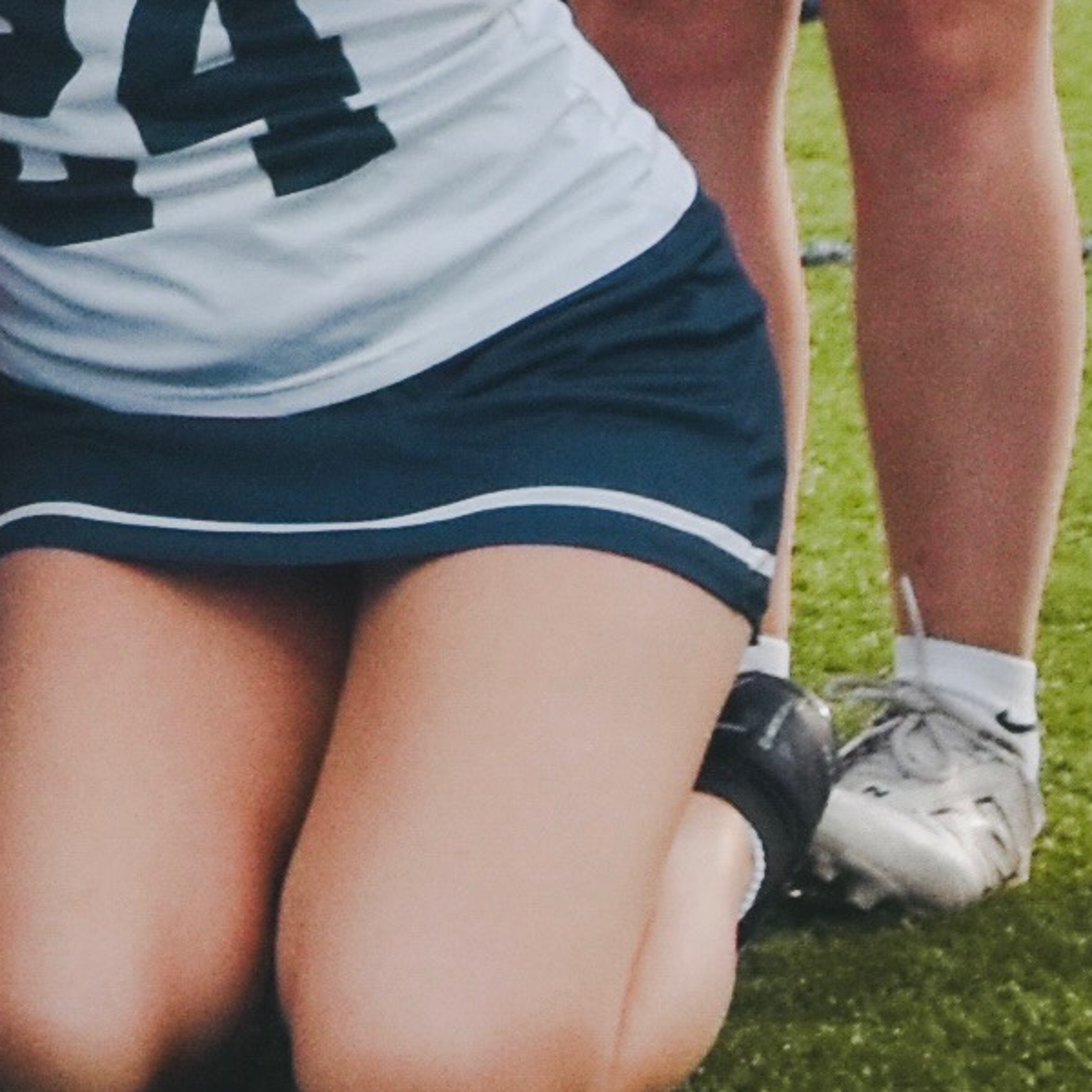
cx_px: -2721
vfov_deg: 4.8
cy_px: -1507
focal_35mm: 357
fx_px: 12741
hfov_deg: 4.6
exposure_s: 1/1250
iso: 400
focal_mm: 28
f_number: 5
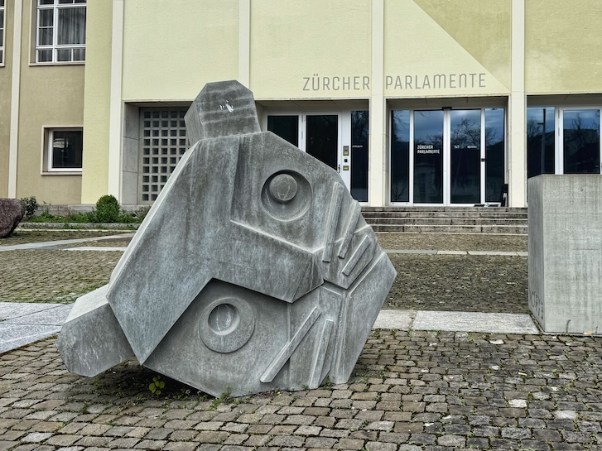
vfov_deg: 42.7
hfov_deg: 54.5
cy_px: 182
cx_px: 390
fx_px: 574
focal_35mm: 33
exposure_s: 1/2041
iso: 80
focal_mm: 6.76
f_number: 1.78
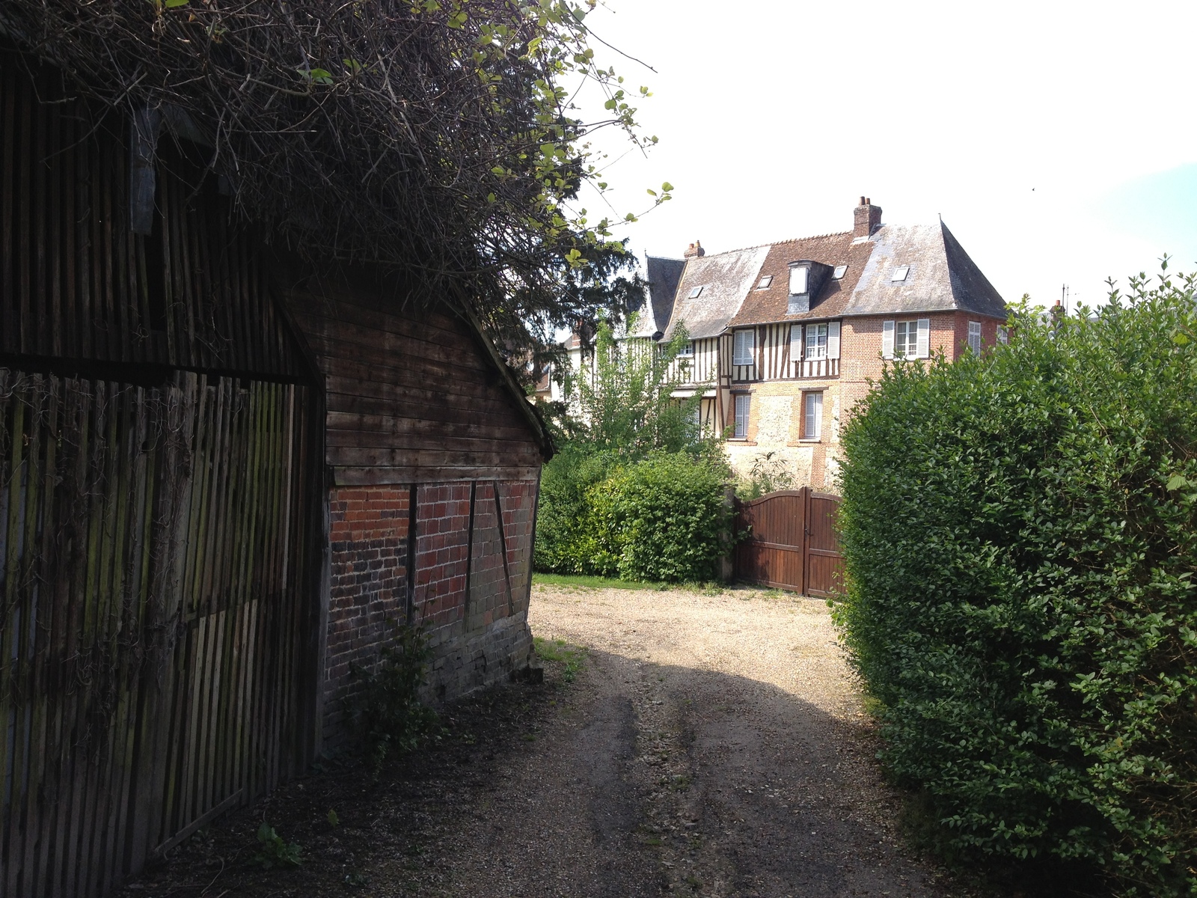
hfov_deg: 52.6
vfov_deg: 40.7
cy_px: 449
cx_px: 598
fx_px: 1210
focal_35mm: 35
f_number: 2.4
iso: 50
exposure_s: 1/569
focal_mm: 4.28
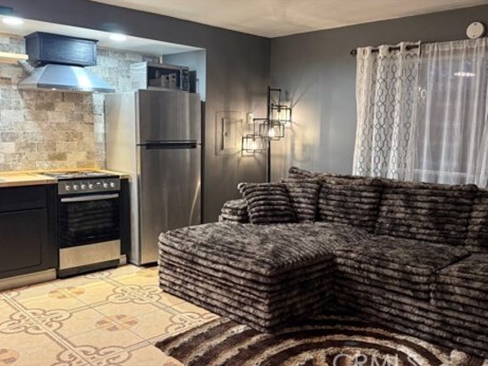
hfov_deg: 69.4
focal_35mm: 25
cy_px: 188
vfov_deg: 54.9
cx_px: 238
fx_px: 353
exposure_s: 1/60
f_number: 1.78
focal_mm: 6.76
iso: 500
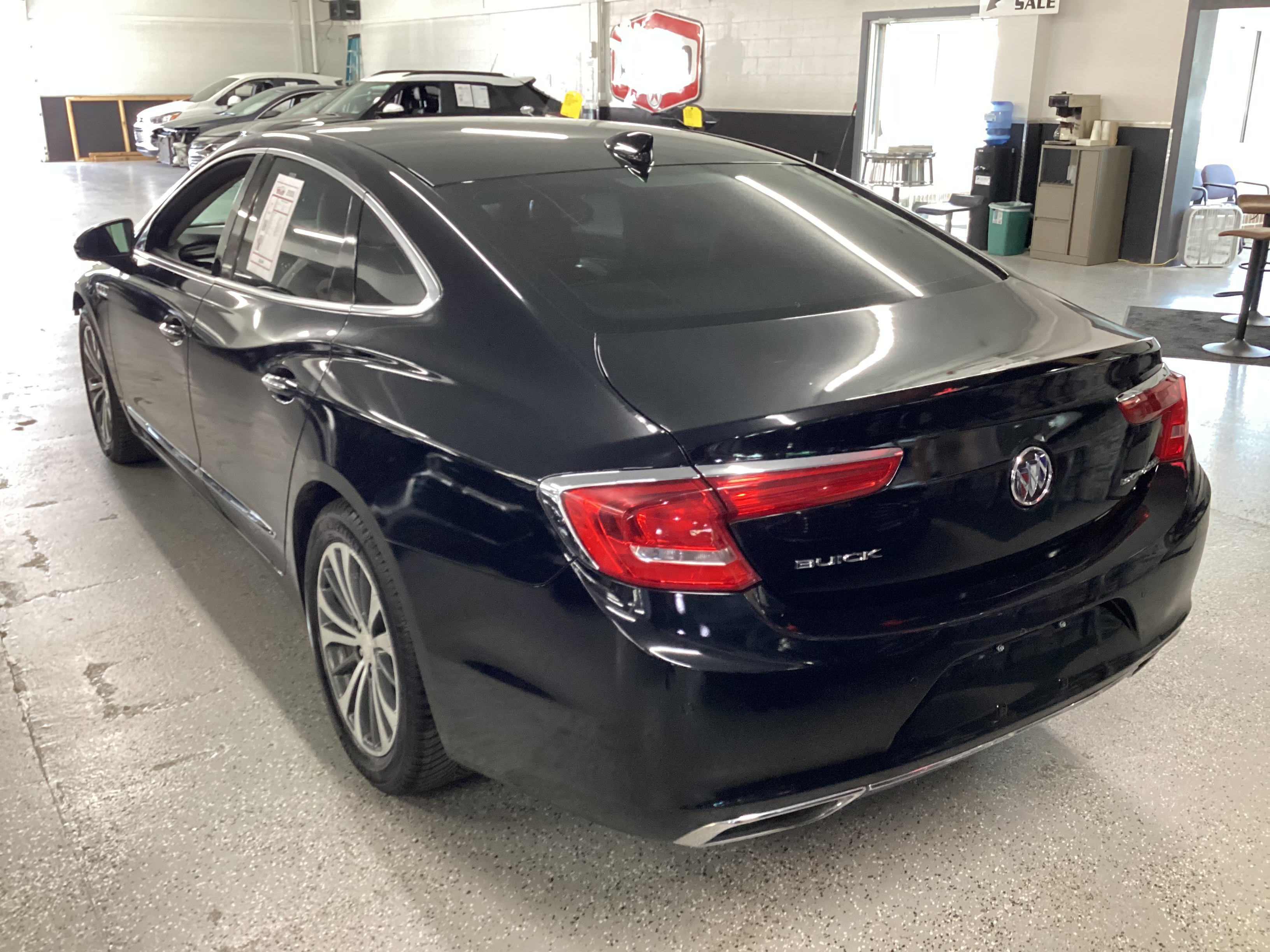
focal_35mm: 31
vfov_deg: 45.4
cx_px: 635
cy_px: 476
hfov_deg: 58.4
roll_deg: +0.1
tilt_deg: -20.4
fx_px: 1137
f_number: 2.4
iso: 400
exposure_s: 1/60
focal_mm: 3.3
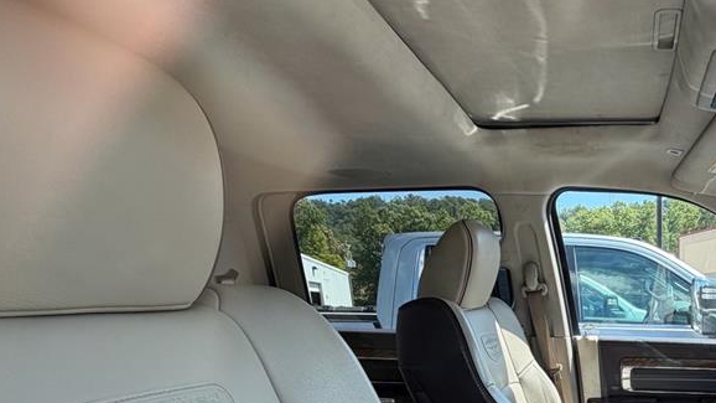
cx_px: 611
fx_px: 513
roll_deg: +1.8
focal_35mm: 27
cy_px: 419
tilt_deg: -12.7
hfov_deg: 61.6
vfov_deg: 37.4
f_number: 2.2
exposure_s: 1/179
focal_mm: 2.22
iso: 50
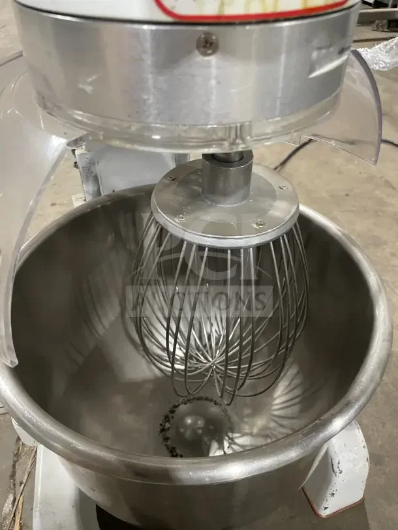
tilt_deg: -41.5
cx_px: 199
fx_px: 398
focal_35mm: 26
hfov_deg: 53.1
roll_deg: -1.7
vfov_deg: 67.3
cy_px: 265
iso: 400
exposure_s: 1/60
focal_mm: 4.2
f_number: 1.6
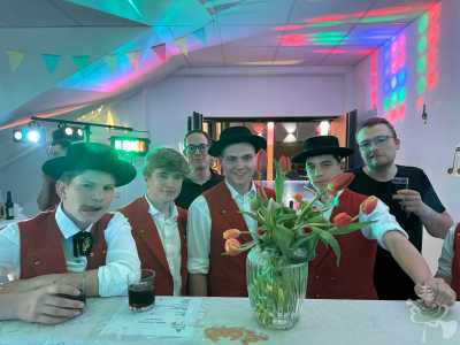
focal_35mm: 24
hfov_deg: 71.6
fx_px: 319
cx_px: 230
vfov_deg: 56.8
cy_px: 172
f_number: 1.78
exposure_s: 1/25
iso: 1000
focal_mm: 6.76
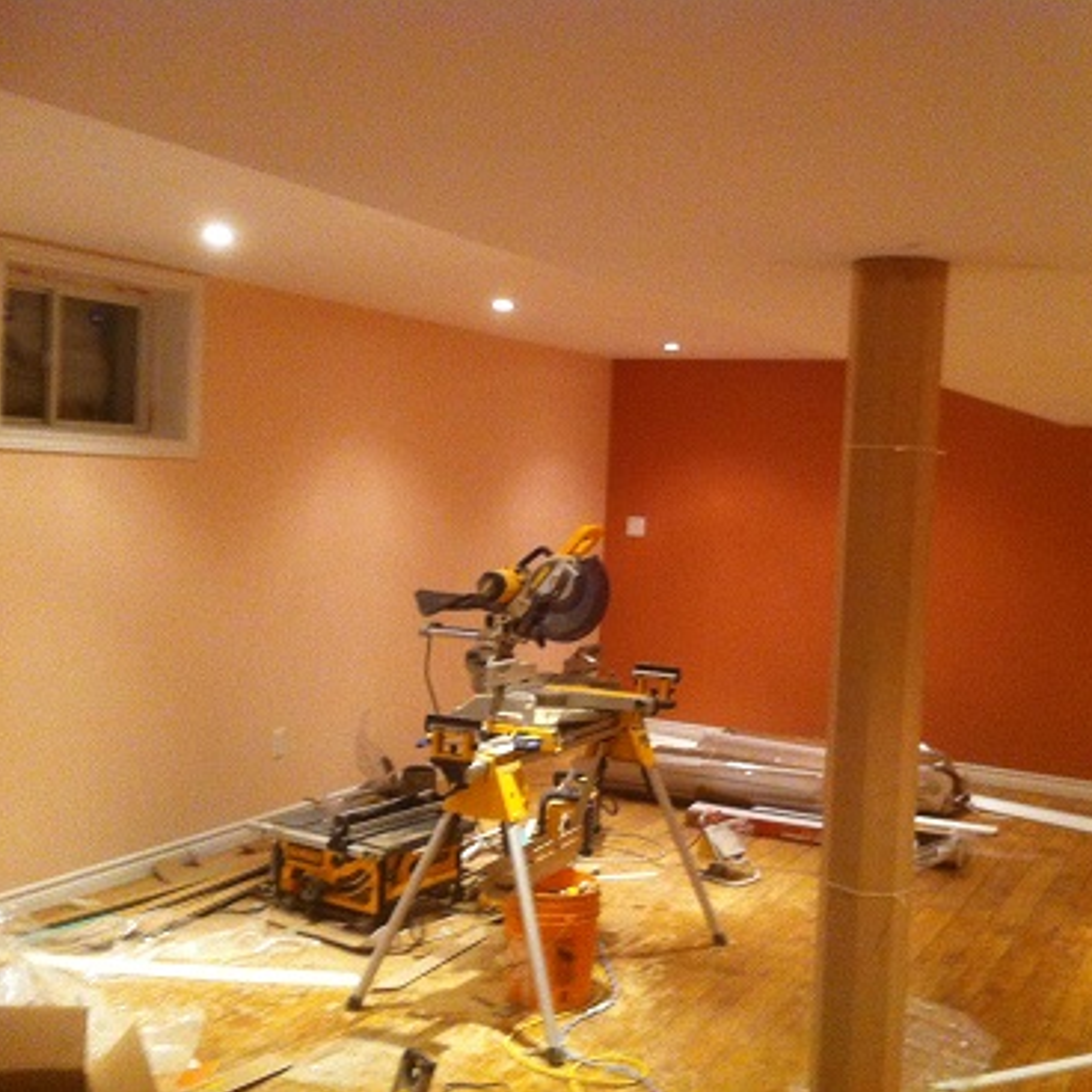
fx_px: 1499
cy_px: 545
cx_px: 588
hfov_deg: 40.0
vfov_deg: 40.0
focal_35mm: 42
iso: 320
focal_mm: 3.85
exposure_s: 1/15
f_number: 2.8
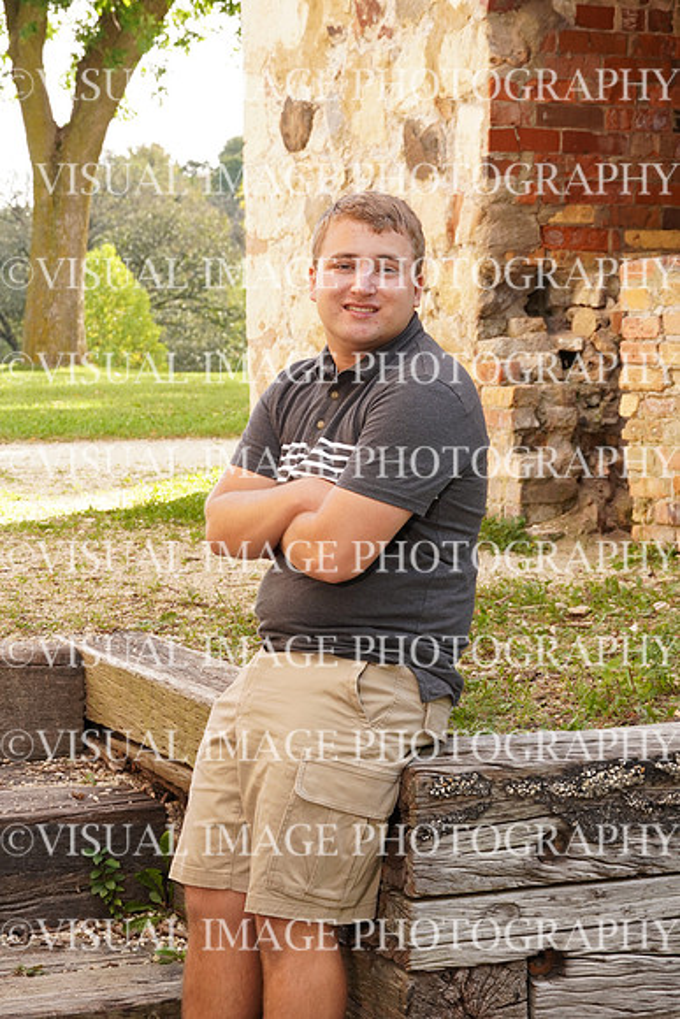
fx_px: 2378
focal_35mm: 84
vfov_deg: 24.2
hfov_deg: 16.3
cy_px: 510
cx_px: 340
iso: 400
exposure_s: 1/100
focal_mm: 56
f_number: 8
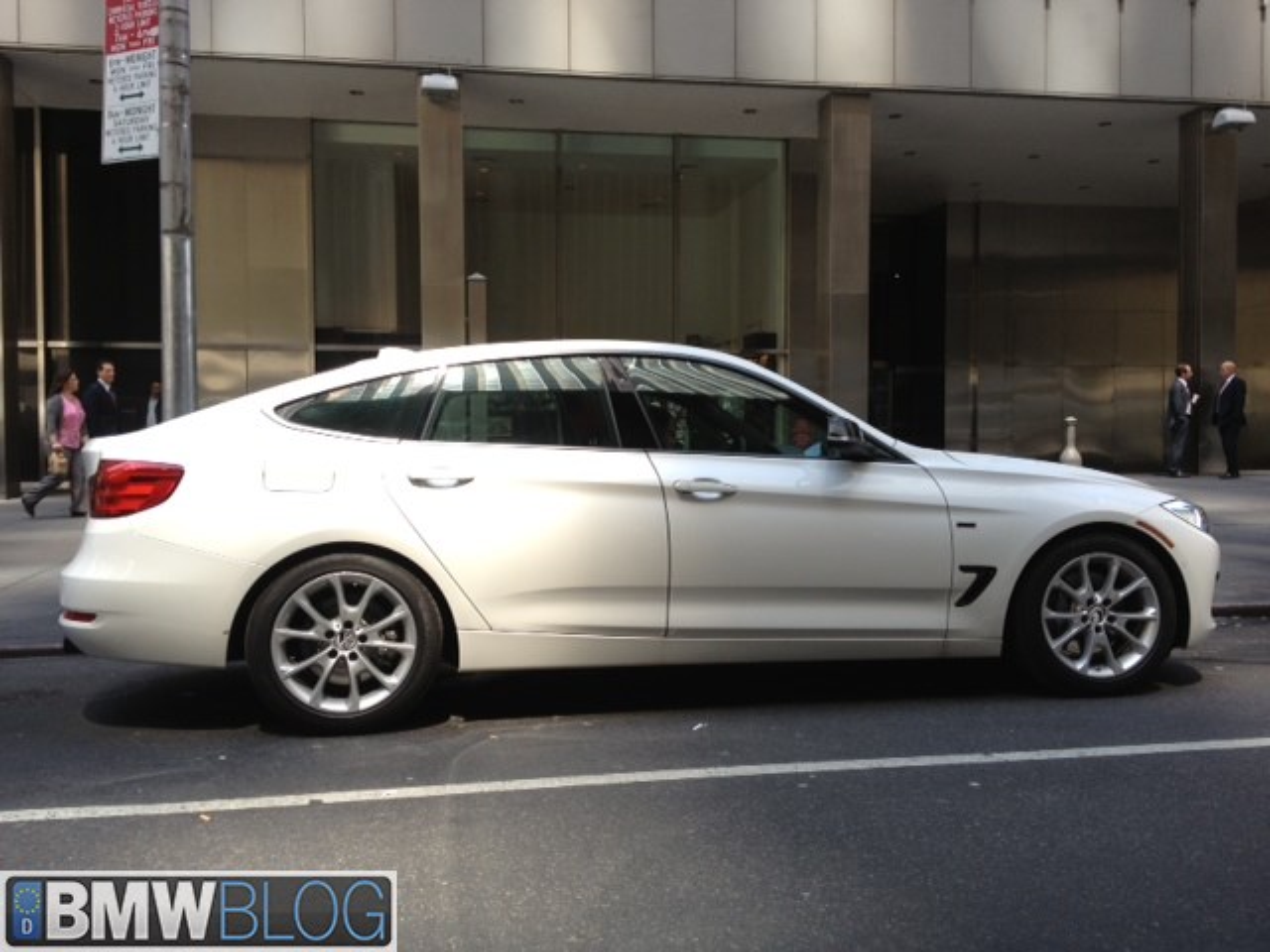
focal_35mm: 35
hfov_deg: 52.6
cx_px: 635
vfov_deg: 40.7
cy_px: 476
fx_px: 1284
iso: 50
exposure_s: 1/120
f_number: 2.4
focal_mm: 4.28
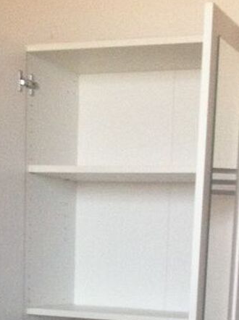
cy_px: 447
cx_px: 135
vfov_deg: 17.2
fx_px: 979
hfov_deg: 13.9
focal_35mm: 106
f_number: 2.8
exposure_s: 1/15
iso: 200
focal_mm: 3.85
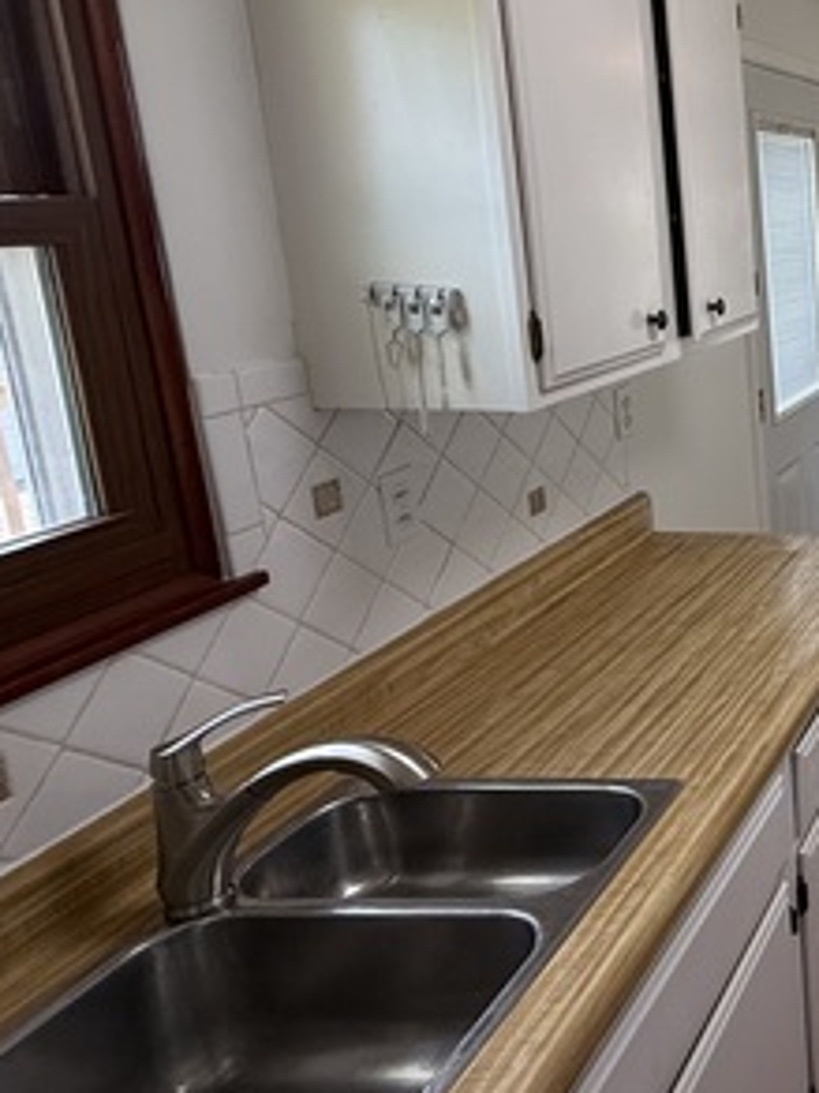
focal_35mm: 32
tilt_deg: -11.6
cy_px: 389
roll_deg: -0.2
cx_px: 1176
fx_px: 1009
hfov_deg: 29.9
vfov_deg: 55.9
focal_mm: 2.22
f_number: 2.2
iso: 100
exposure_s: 1/120
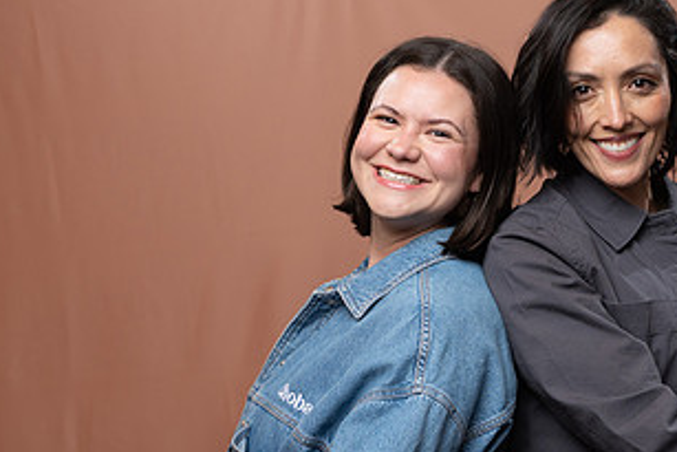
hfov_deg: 14.8
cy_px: 332
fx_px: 2596
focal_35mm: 138
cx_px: 503
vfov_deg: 9.9
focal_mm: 73
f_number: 4
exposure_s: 1/160
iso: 320
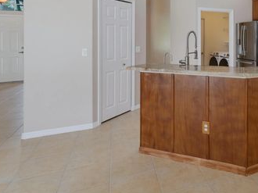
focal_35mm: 28
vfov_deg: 46.9
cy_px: 37
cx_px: 238
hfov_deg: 54.2
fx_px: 209
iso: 320
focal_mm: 10
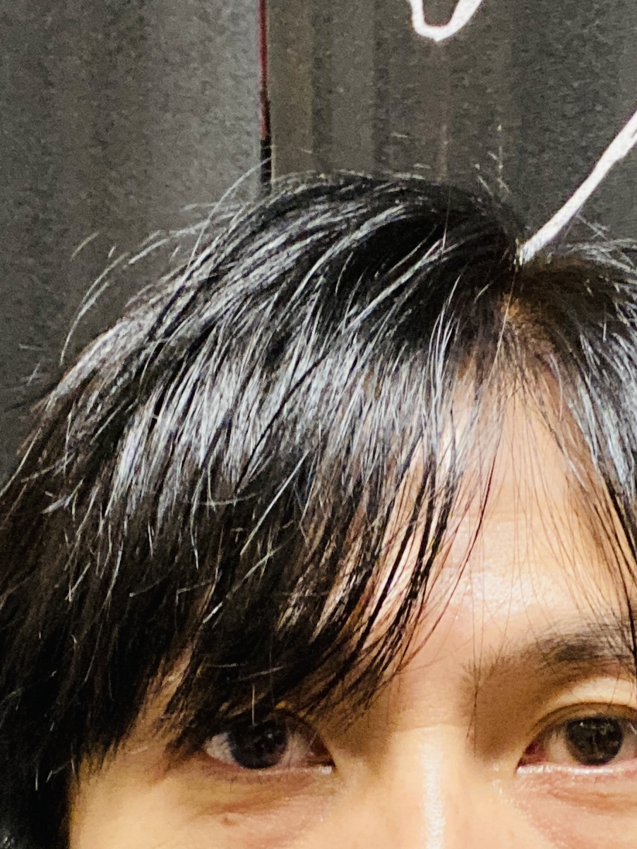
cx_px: 393
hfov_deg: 19.1
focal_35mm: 77
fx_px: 1890
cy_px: 783
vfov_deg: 24.5
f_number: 2.2
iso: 320
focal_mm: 2.71
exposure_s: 1/33
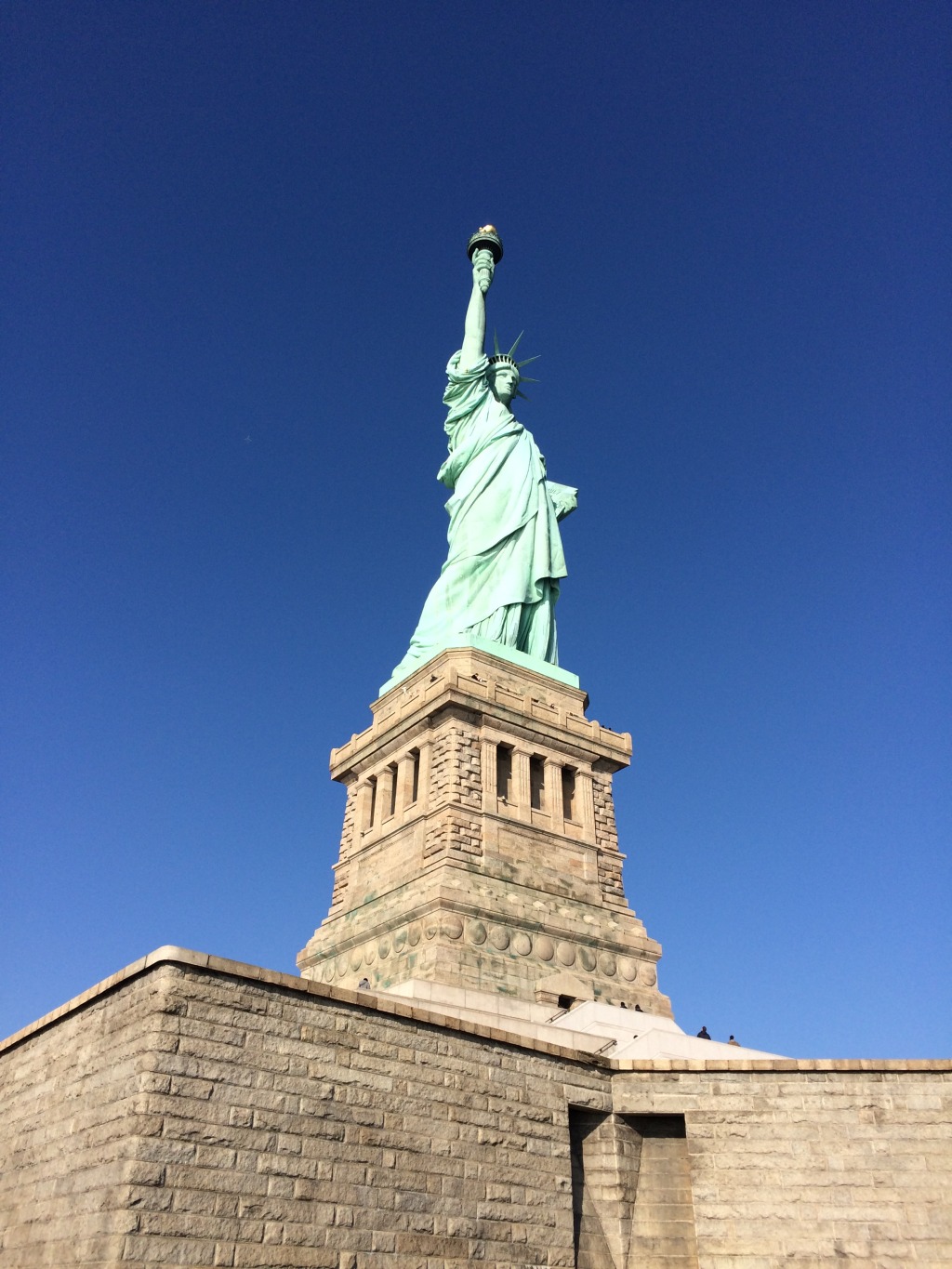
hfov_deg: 48.2
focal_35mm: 29
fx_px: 1063
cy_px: 634
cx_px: 476
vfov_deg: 61.7
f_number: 2.2
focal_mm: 4.15
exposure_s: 1/2740
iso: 32
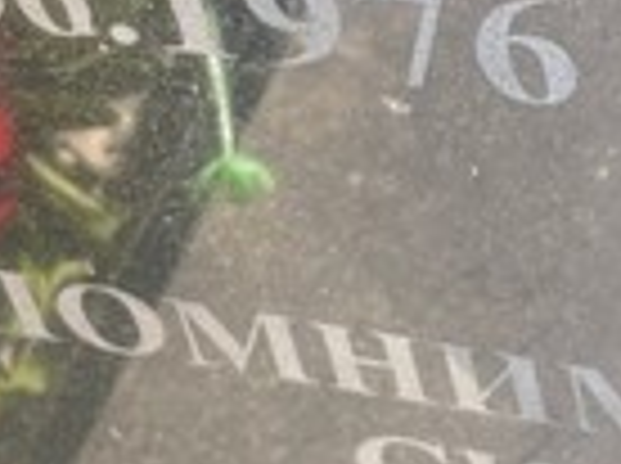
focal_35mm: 151
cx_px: 738
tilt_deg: -45.2
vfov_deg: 9.7
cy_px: -54
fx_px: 2704
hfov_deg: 12.8
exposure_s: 1/122
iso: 32
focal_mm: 4.2
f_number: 1.6
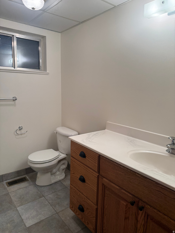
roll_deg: -1.9
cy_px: 116
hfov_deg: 56.8
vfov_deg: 71.6
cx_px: 88
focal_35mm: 24
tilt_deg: -10.5
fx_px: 162
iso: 80
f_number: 1.78
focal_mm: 6.76
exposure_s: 1/120
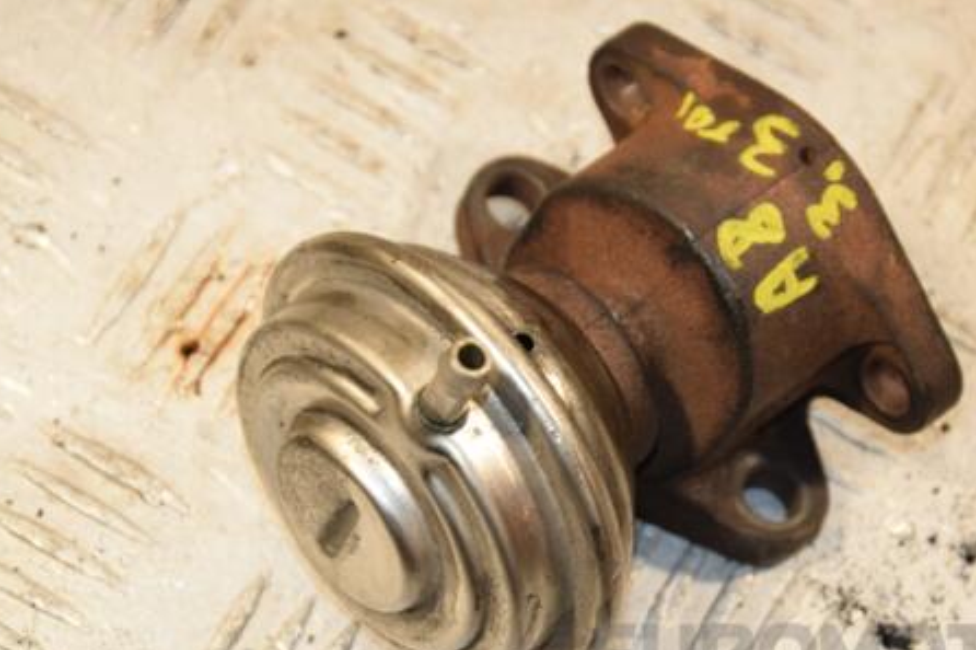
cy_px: 365
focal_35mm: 172
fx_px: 4652
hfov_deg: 12.0
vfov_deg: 8.0
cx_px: 551
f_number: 6.3
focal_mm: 85
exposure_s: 1/200
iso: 800
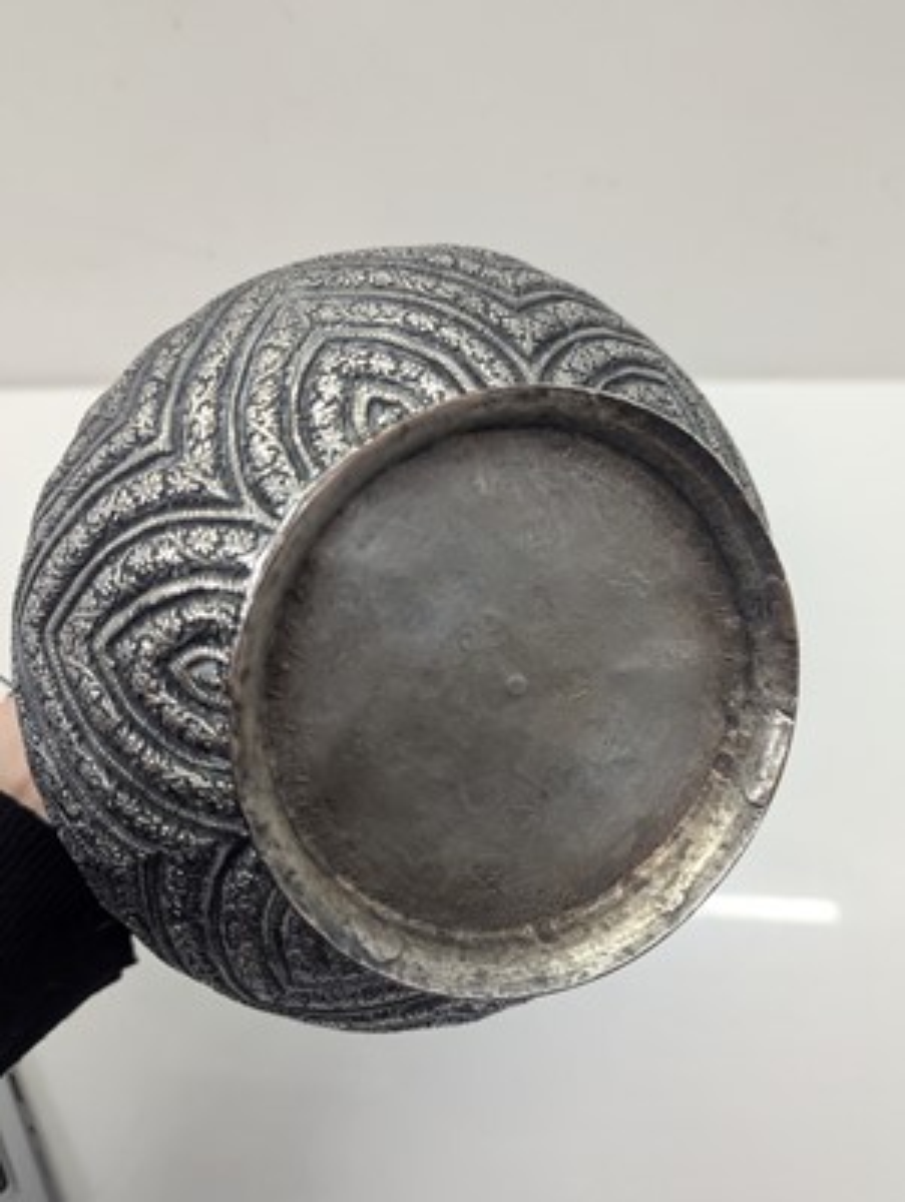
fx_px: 835
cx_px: 452
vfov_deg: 71.5
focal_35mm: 24
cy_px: 601
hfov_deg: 56.9
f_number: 1.85
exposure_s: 1/451
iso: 459
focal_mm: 6.81
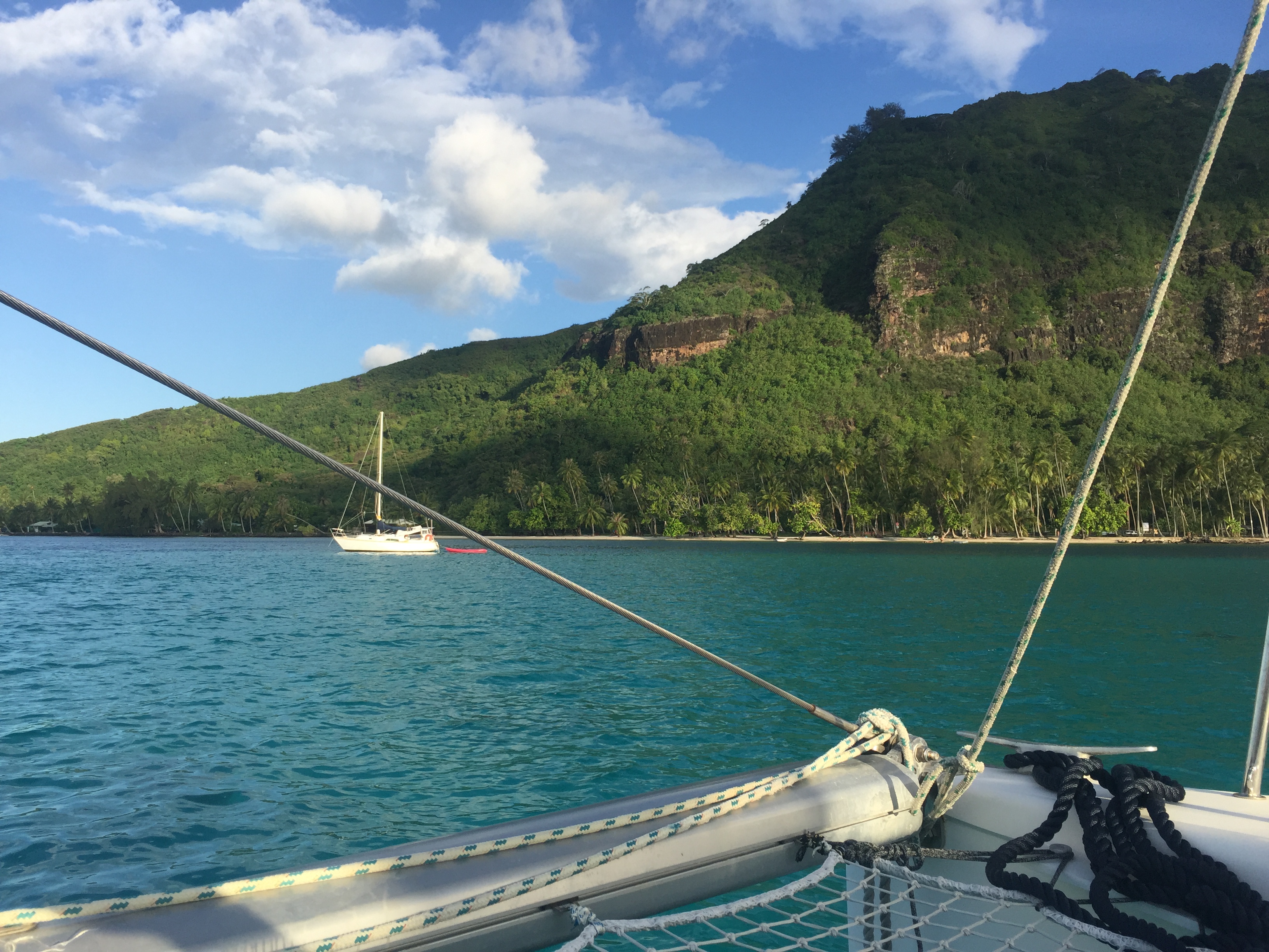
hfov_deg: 61.7
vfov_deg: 48.2
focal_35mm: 29
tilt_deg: +2.0
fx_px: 1063
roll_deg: -1.7
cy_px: 476
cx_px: 634
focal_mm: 4.15
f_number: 2.2
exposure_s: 1/1364
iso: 32
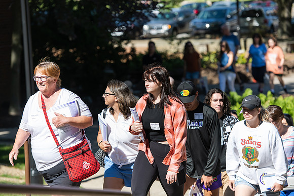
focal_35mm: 135
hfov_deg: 15.2
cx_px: 147
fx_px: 1103
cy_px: 98
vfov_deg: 10.2
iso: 100
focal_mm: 135
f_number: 4
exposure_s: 1/640
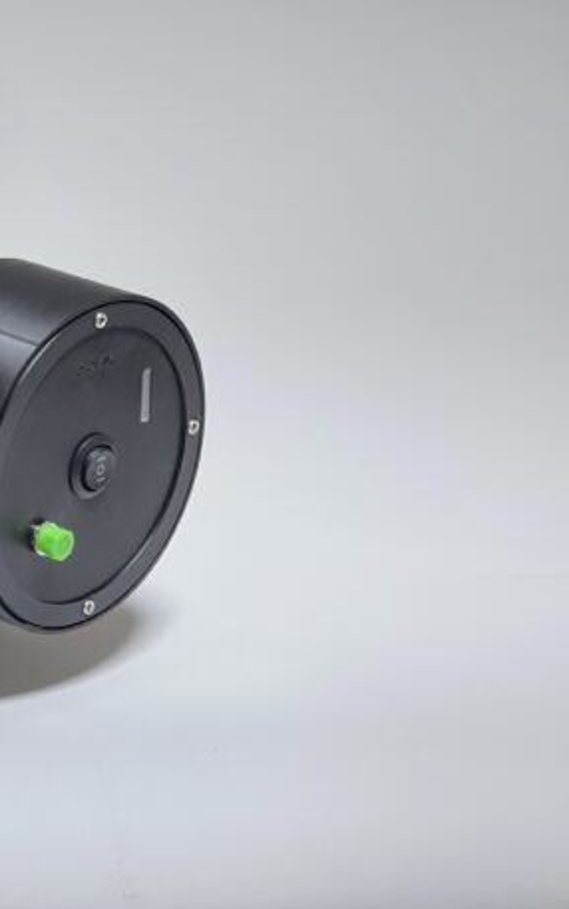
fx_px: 2826
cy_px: 410
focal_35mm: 114
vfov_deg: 18.3
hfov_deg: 11.2
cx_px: -193
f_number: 2.2
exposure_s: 1/215
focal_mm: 7.5
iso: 25
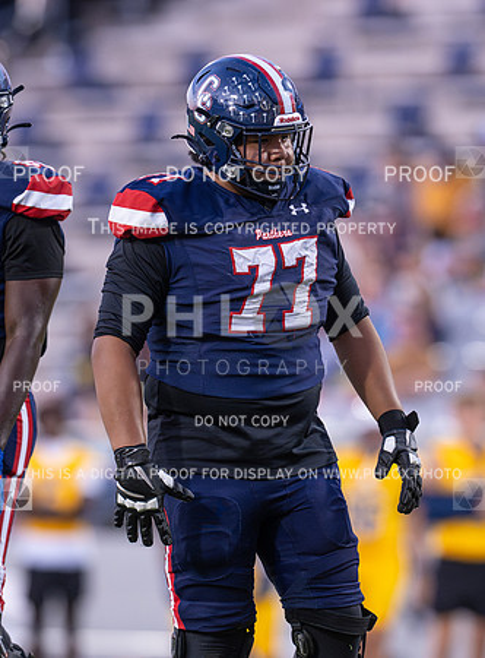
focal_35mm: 681
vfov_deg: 2.9
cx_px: 303
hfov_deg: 2.2
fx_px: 12848
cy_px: 272
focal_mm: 400
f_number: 4
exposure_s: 1/1000
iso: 2800
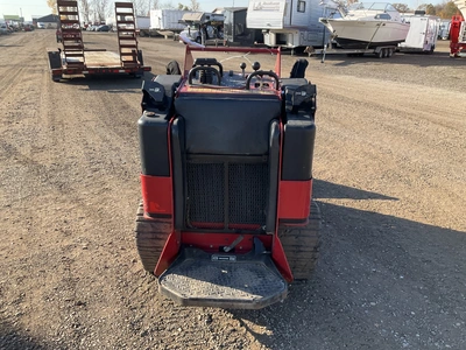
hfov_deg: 61.7
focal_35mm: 29
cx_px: 233
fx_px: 390
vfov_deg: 48.2
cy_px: 175
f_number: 1.8
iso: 25
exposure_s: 1/457
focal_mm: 3
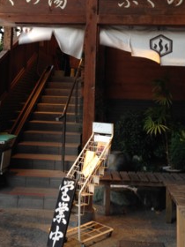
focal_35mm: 53
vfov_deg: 35.5
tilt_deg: +5.7
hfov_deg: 27.5
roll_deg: -2.4
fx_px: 378
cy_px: 65
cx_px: 89
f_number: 2.4
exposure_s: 1/20
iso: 80
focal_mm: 4.12
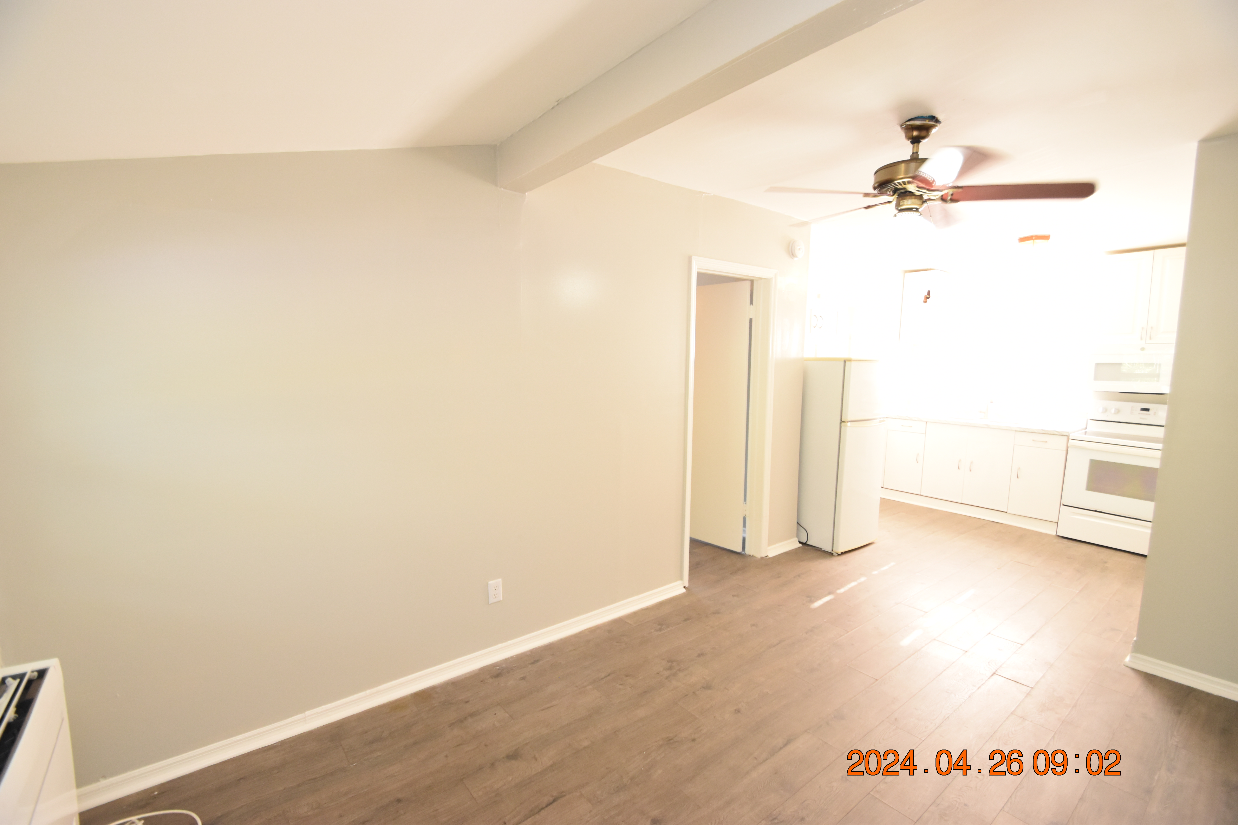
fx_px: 516
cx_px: 619
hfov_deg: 100.4
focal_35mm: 15
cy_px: 412
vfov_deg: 77.3
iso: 1250
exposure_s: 1/60
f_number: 3.5
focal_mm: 10
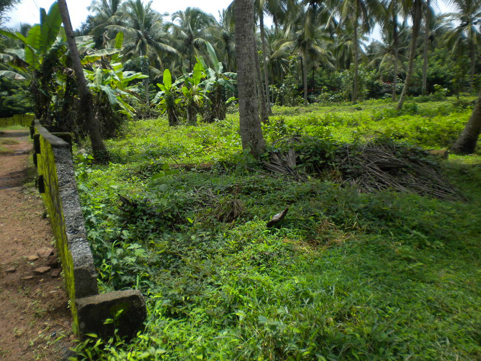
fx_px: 486
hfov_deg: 52.6
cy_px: 180
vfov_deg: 40.7
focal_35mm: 35
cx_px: 240
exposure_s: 1/367
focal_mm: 6.3
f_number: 4.6
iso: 80
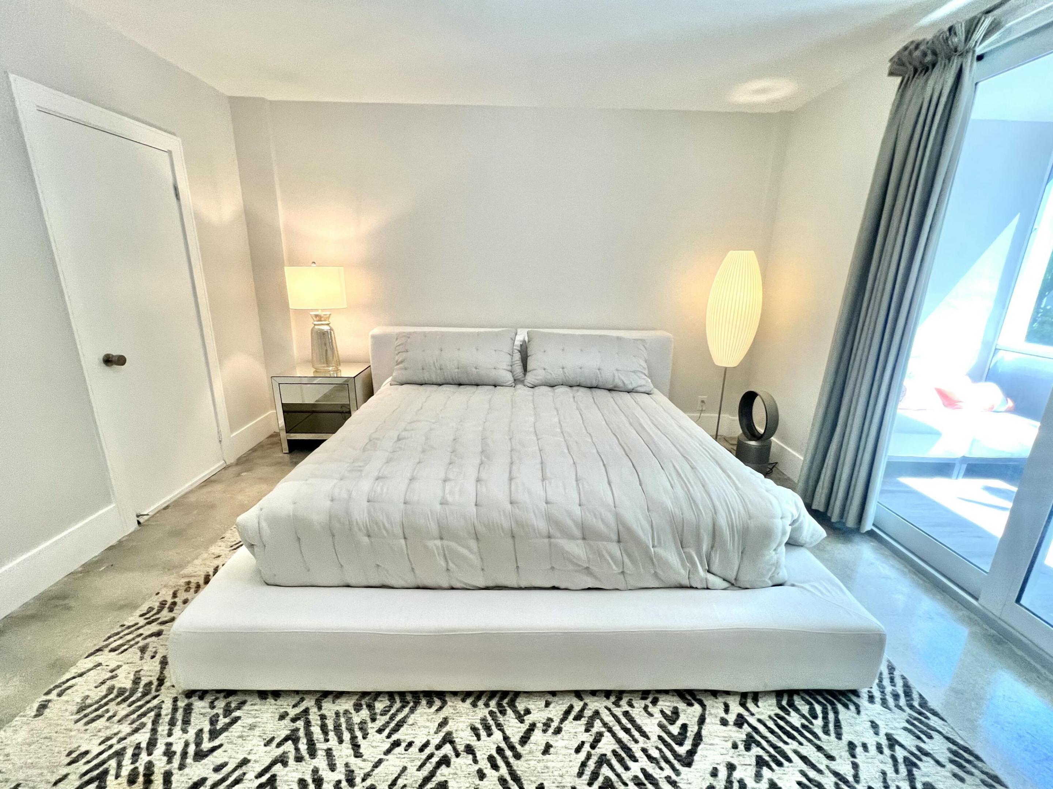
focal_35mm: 13
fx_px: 395
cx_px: 526
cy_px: 394
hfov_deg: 106.2
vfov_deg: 89.9
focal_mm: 1.57
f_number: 1.8
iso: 160
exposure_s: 1/120
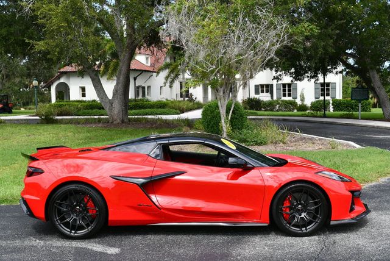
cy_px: 130
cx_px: 195
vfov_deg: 28.1
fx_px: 520
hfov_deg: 41.1
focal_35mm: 48
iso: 160
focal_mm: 24
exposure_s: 1/250
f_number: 8
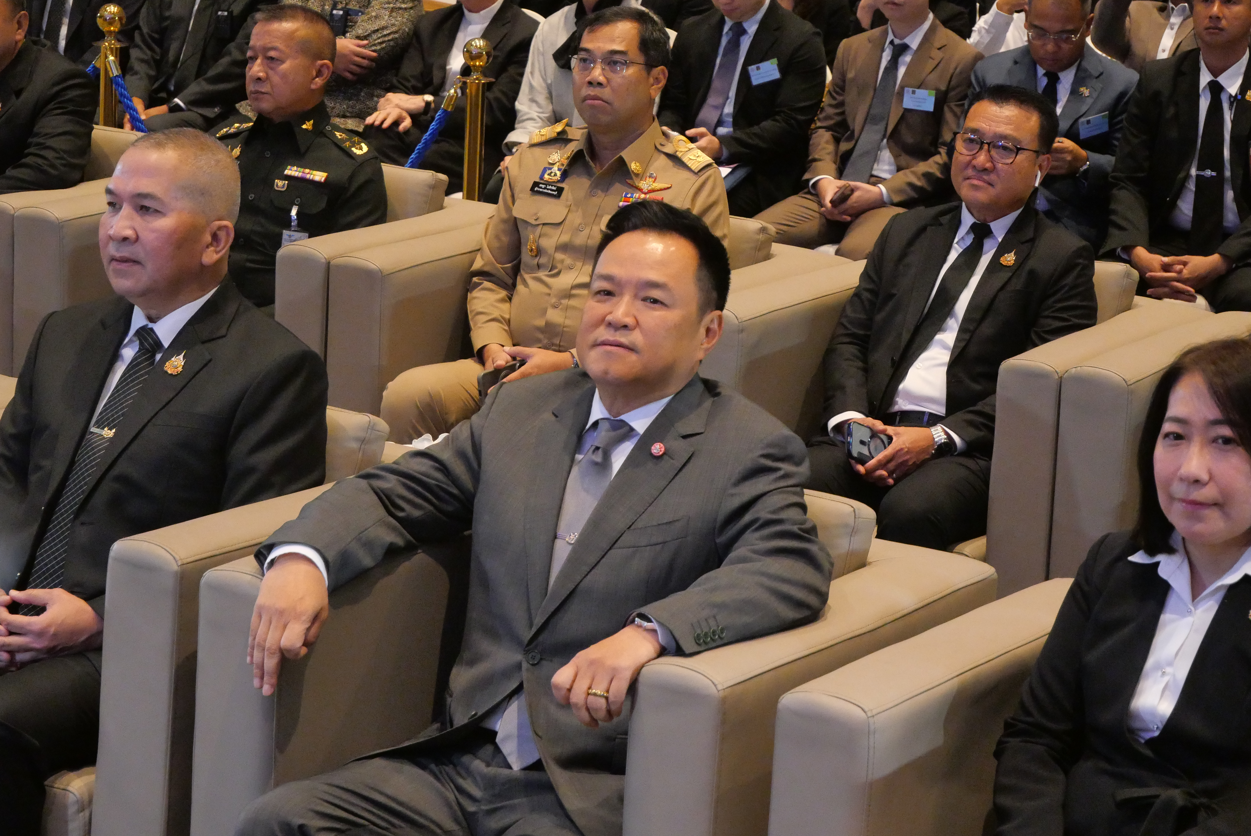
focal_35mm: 101
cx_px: 626
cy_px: 418
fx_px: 3512
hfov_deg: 20.2
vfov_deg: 13.6
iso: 4000
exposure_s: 1/100
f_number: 5.6
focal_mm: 49
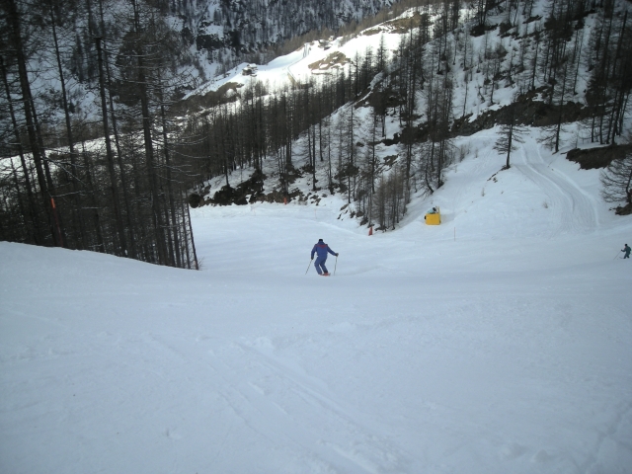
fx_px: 639
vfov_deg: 40.7
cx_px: 316
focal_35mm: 35
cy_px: 237
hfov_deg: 52.6
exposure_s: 1/223
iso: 50
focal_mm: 5.7
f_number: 5.7
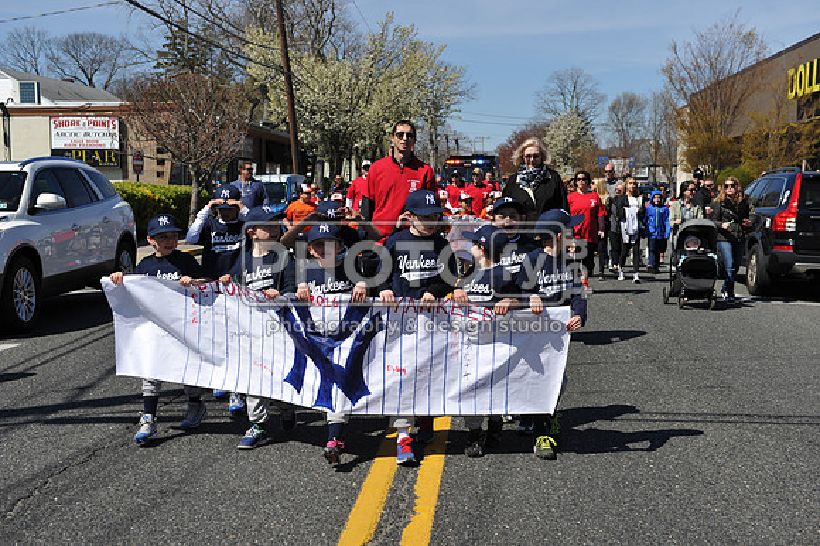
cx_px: 410
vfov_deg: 28.0
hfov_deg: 41.1
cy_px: 273
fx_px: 1093
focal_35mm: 48
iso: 200
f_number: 5
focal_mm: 48
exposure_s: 1/1250
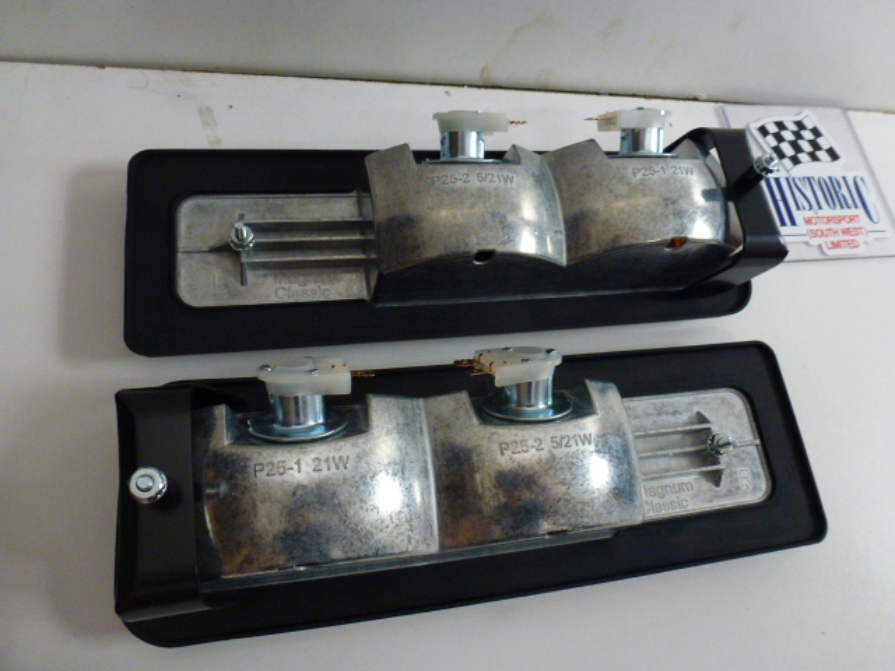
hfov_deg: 71.6
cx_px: 448
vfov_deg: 56.8
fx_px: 621
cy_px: 336
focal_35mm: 24
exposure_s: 1/60
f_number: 3.3
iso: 400
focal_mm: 4.3
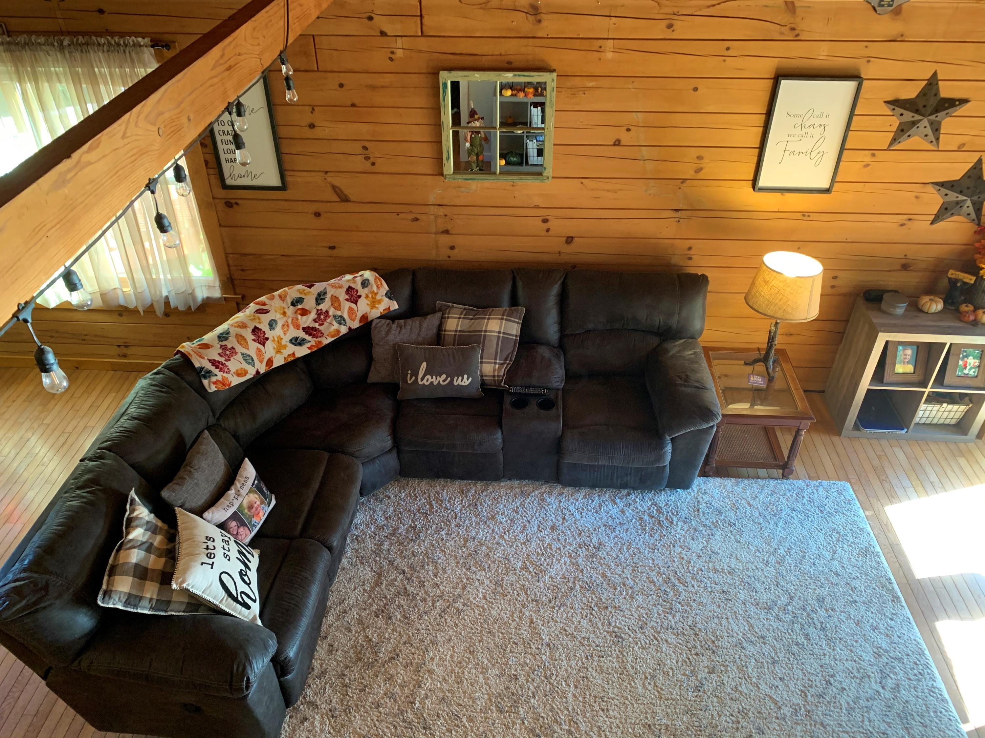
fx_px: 740
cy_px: 369
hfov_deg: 67.3
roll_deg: +0.2
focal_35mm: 26
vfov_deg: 53.1
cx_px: 492
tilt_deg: -36.7
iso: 200
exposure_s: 1/60
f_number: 1.8
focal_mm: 4.25
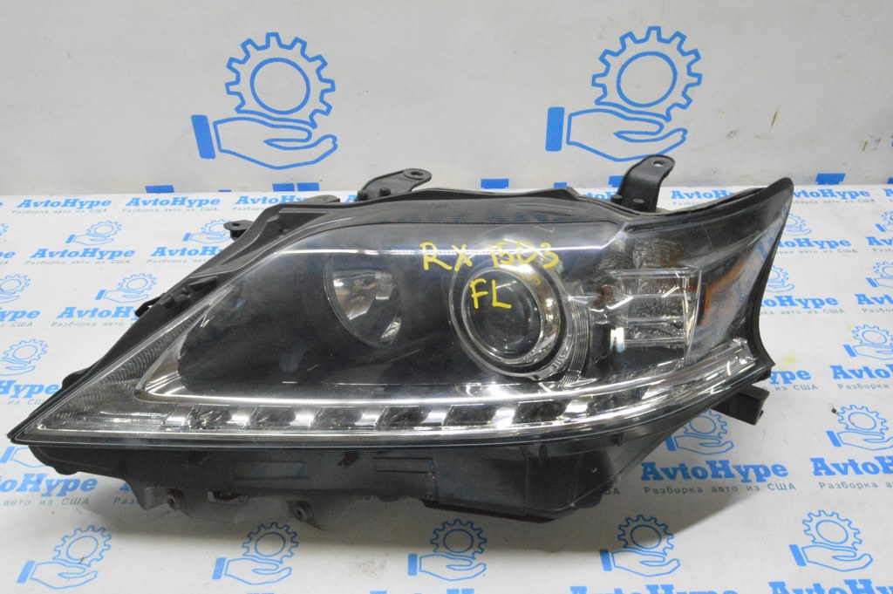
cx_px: 446
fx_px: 744
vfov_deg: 43.5
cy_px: 297
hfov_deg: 62.0
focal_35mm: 30
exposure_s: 1/15
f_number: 20
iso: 6400
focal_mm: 20
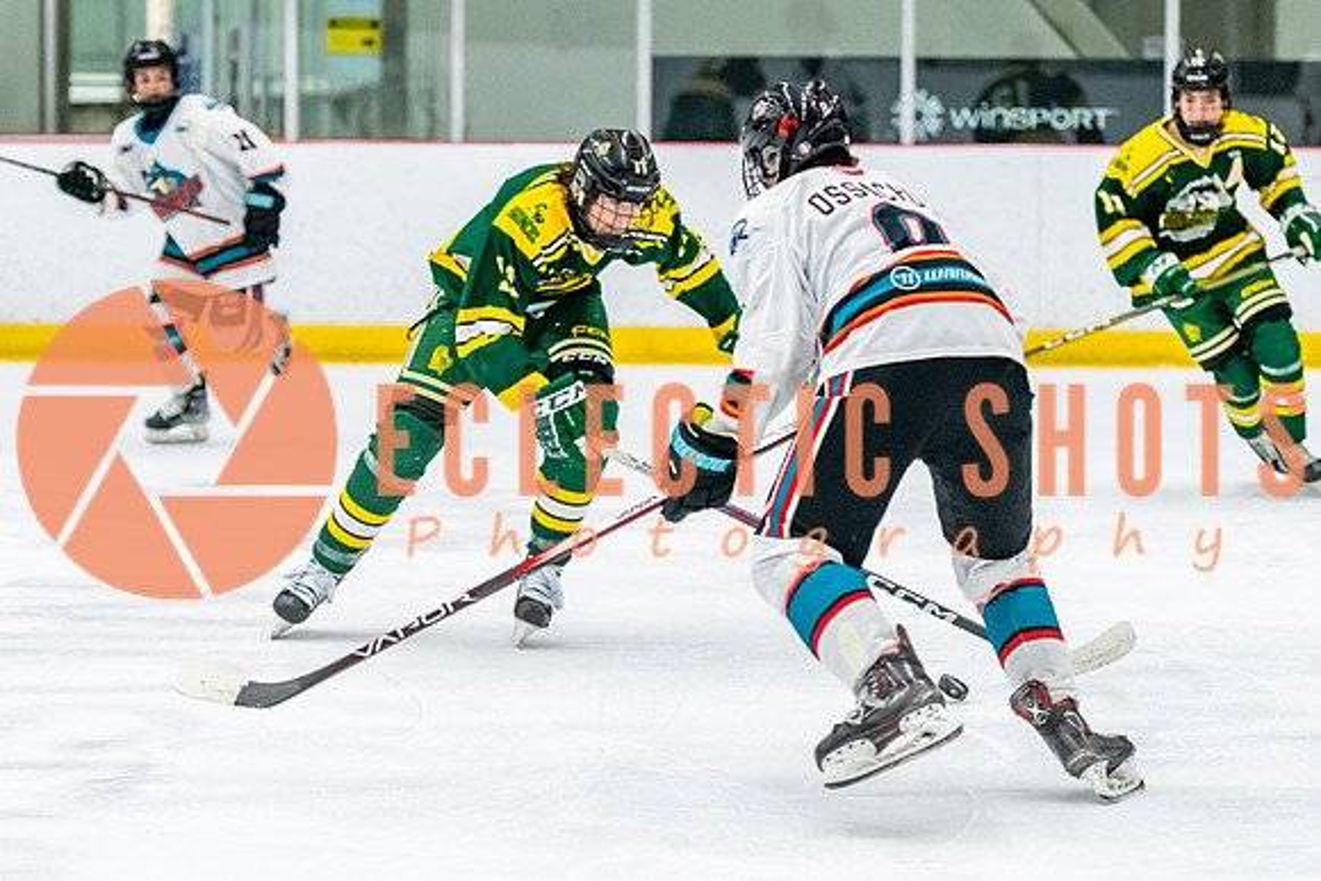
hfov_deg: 13.0
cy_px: 428
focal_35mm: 158
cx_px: 700
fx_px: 5785
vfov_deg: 8.7
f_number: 2.8
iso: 4000
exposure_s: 1/800
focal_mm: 105
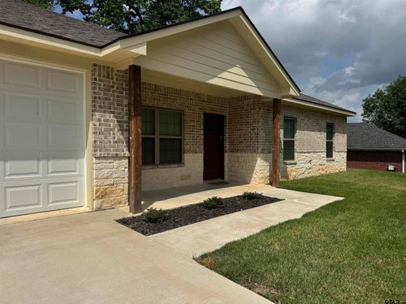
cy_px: 152
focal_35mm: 24
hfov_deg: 71.6
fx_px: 281
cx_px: 203
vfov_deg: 56.8
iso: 80
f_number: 1.78
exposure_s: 1/10417
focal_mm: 6.76
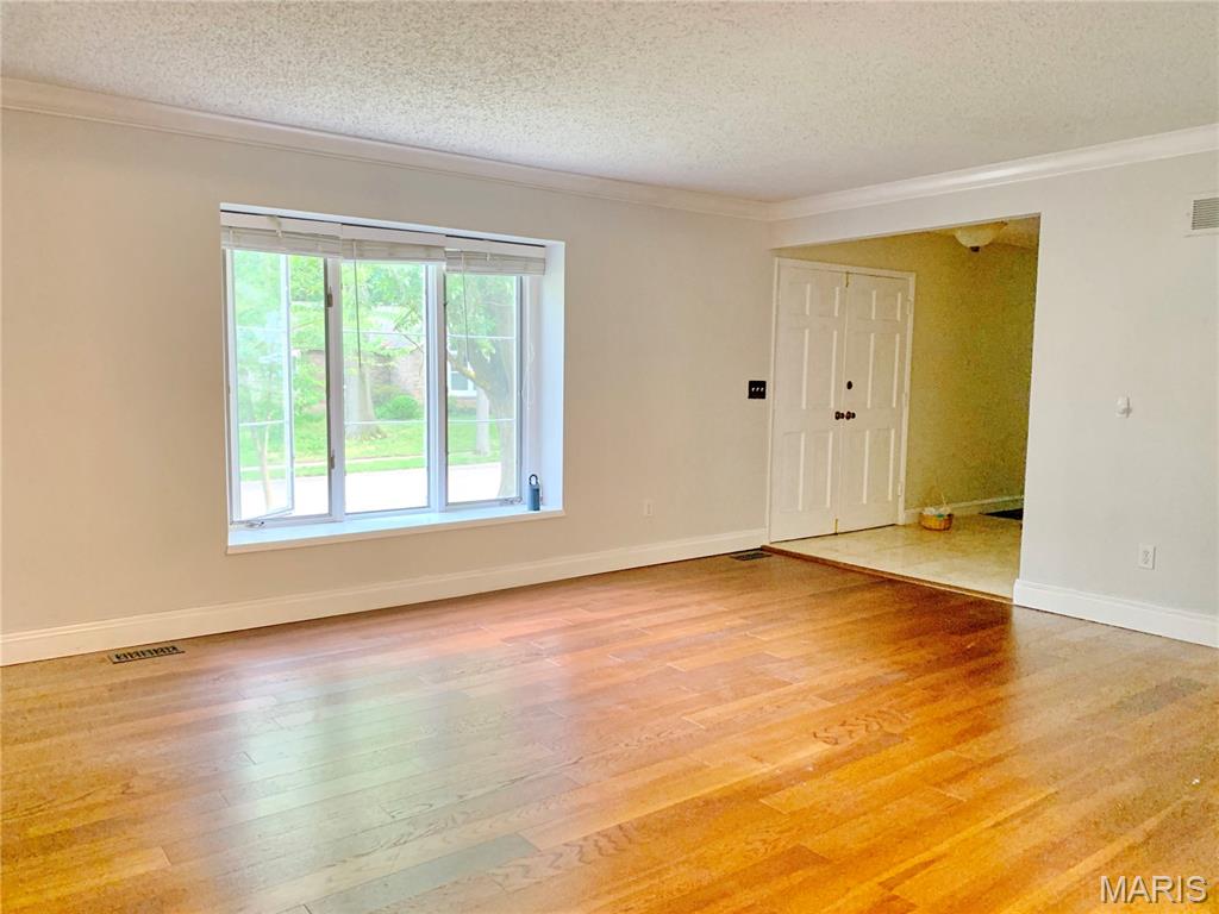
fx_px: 916
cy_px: 457
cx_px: 610
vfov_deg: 53.1
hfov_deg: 67.3
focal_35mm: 26
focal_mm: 4.25
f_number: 1.8
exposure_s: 1/60
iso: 320
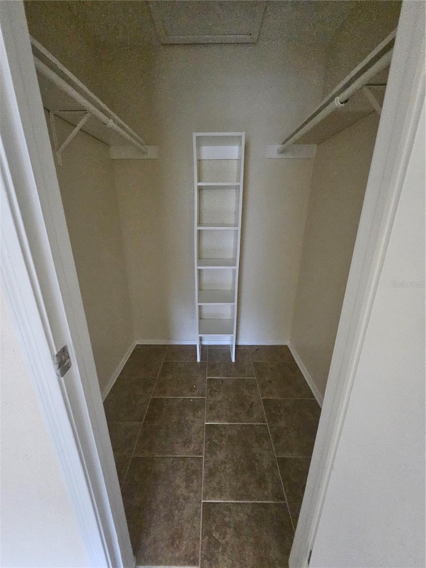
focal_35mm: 13
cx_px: 213
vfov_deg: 106.2
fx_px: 213
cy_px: 284
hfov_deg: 89.9
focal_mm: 1.74
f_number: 2.2
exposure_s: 1/30
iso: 500
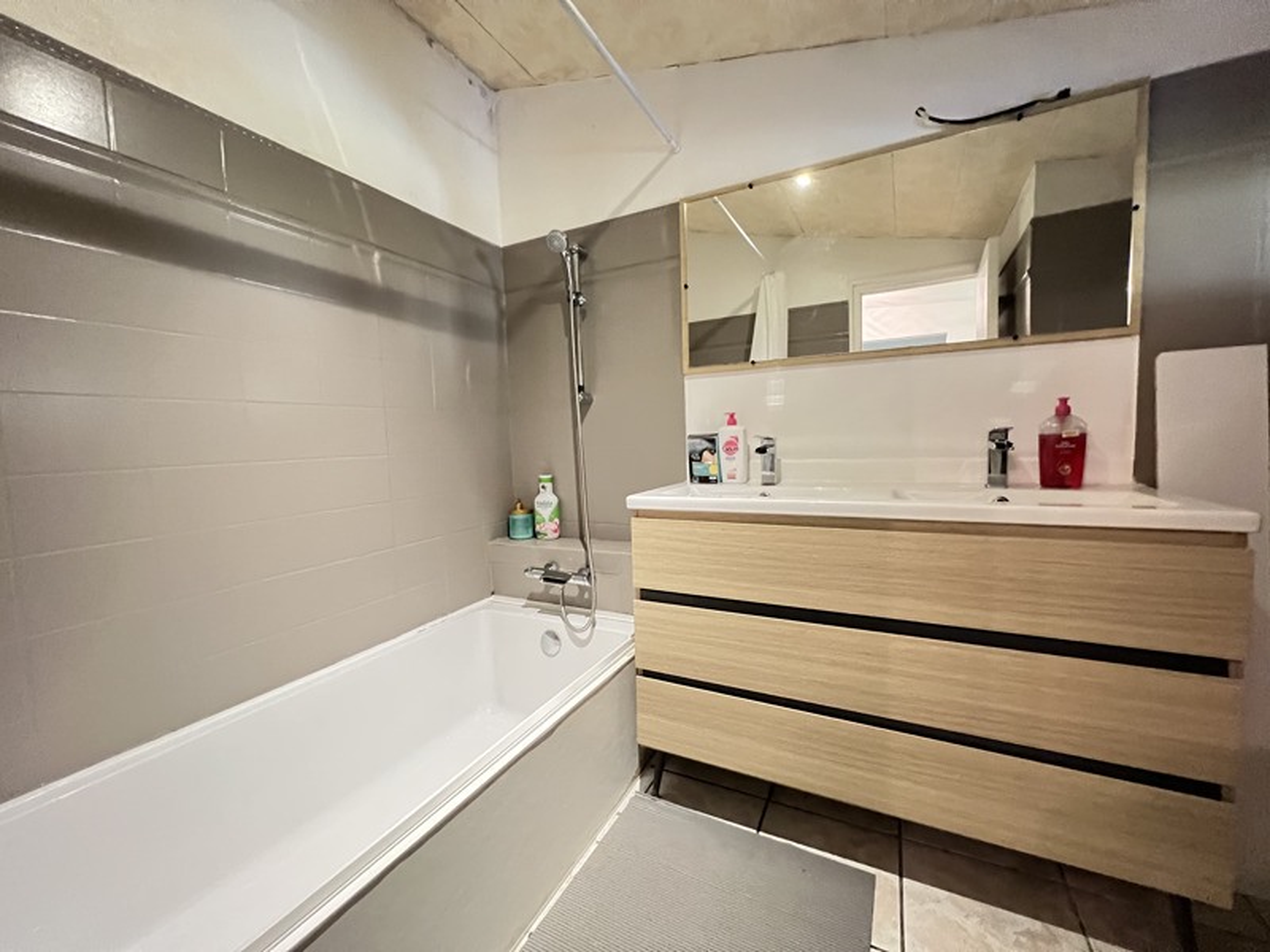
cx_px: 635
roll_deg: +1.8
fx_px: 477
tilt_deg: -3.1
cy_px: 476
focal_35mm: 13
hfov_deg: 106.2
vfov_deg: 89.9
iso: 1250
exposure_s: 1/33
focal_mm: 1.57
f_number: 1.8
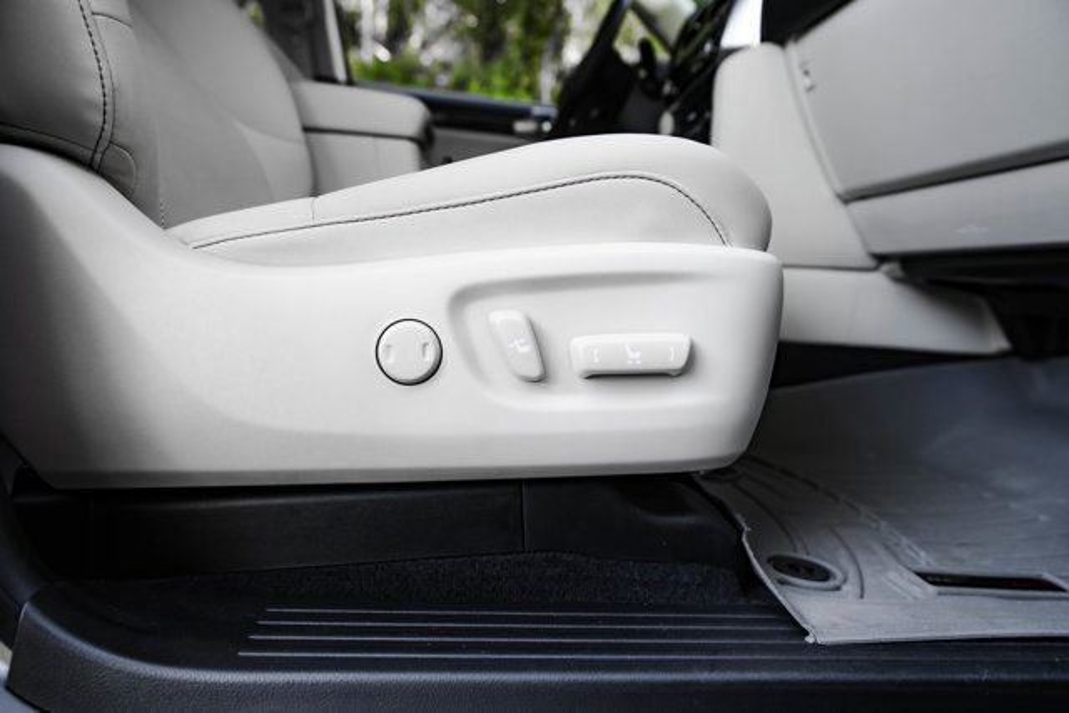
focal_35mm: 24
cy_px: 356
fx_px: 713
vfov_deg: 53.2
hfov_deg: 73.7
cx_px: 534
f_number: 3.5
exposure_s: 1/200
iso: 640
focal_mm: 24
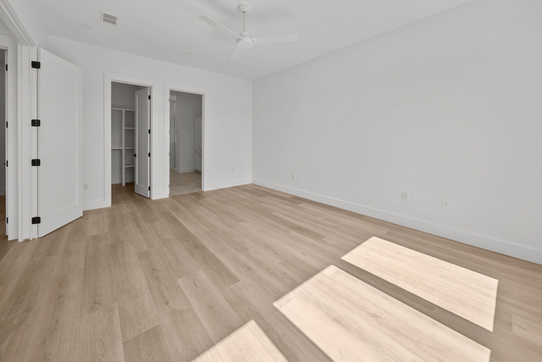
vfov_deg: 90.1
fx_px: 181
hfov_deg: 112.6
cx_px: 271
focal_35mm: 12
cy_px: 181
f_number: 7.1
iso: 80
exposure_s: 1/15
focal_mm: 12
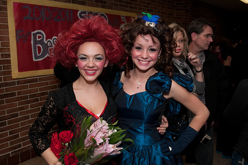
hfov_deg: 55.2
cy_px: 82
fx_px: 237
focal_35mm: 34
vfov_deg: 38.3
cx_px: 124
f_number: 4.8
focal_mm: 23
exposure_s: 1/60
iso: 200
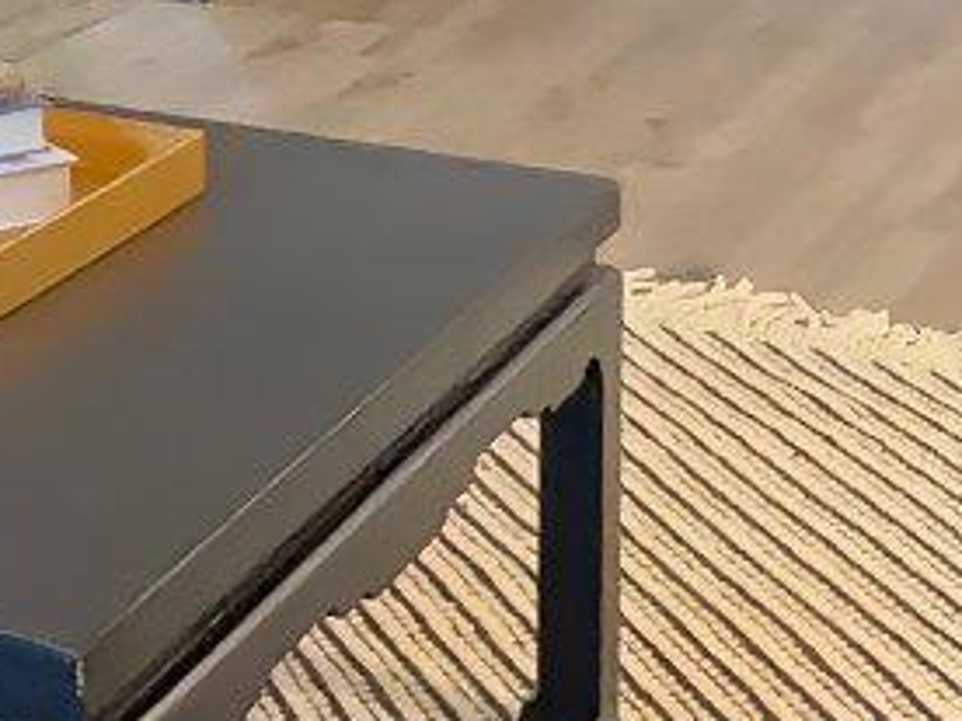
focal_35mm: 104
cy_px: -515
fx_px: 2890
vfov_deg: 13.1
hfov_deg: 17.5
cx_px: -359
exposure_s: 1/60
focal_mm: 2.22
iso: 3200
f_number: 2.2
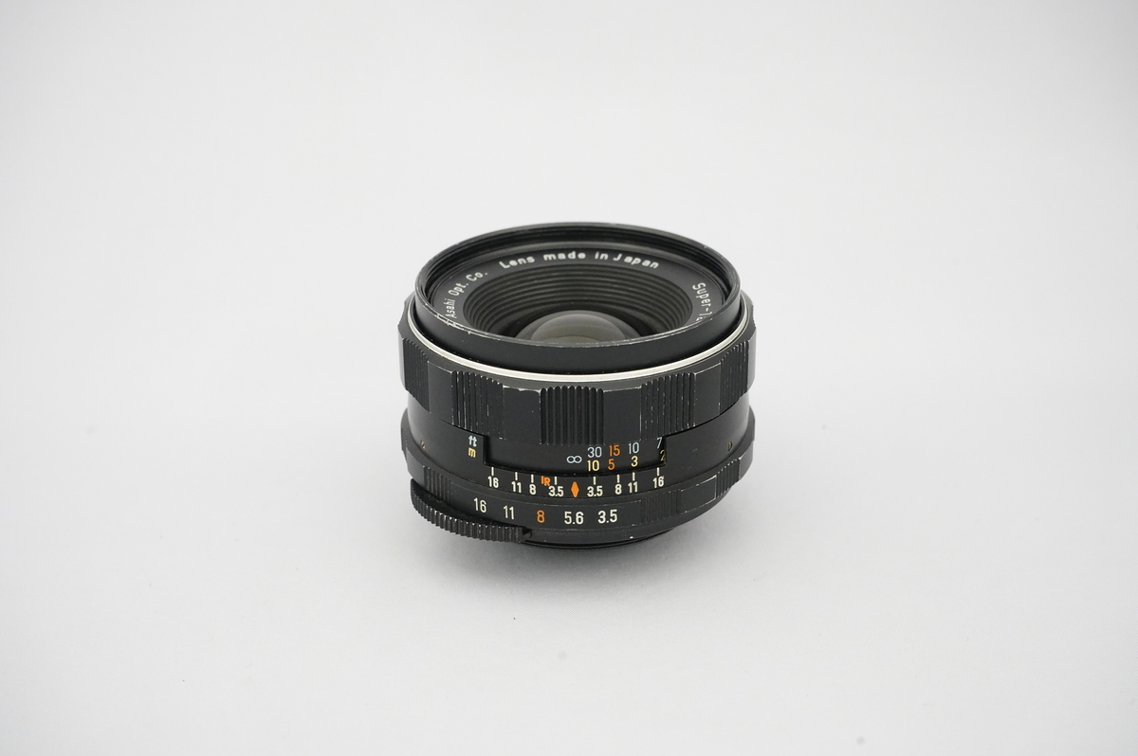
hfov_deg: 36.3
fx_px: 1737
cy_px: 378
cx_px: 569
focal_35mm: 55
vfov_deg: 24.6
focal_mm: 55
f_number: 11
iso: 6400
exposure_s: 1/30
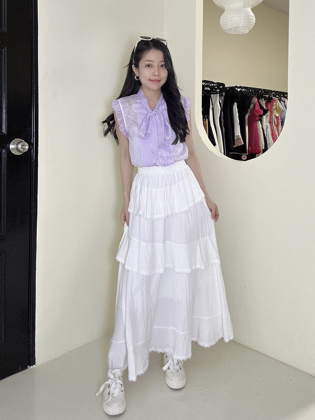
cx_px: 158
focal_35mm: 23
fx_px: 279
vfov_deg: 73.9
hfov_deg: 58.9
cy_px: 210
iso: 100
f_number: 1.9
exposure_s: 1/50
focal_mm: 2.69
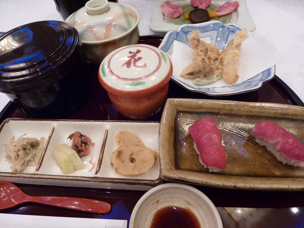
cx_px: 152
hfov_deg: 69.4
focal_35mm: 25
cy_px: 114
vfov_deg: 54.9
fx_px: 220
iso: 400
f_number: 3.3
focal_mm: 4.1
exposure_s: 1/30
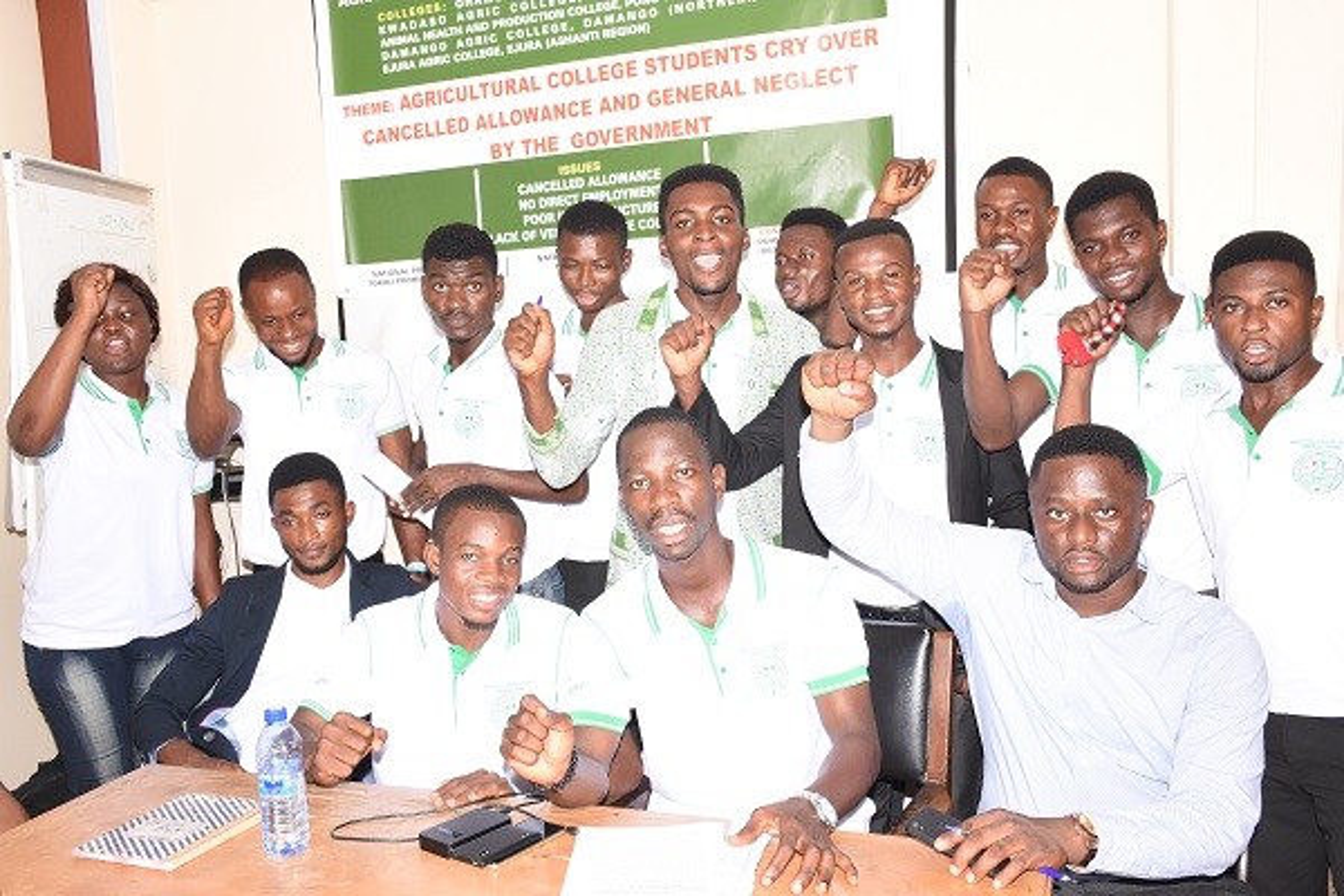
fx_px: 1288
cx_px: 672
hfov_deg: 55.1
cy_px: 448
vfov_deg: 38.4
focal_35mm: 34
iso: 1250
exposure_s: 1/100
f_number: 8
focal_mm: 23
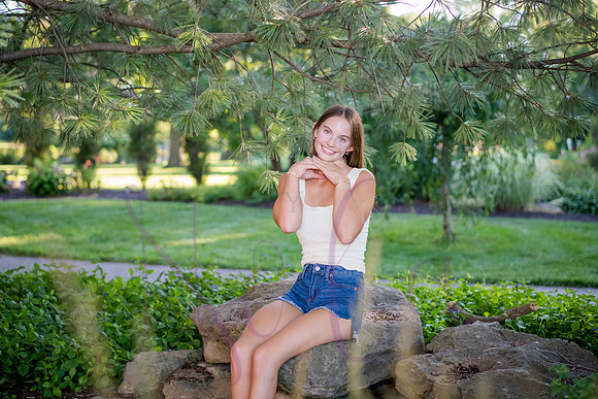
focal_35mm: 56
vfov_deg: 24.1
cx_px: 298
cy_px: 190
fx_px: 936
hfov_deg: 35.4
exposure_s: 1/500
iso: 500
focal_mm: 50
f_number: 2.5
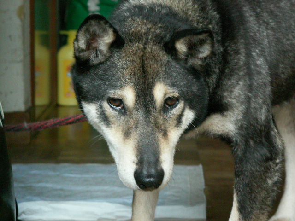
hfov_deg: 13.9
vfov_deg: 10.4
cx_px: 148
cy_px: 110
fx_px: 1210
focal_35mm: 142
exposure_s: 1/30
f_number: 4
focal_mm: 23.3
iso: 160
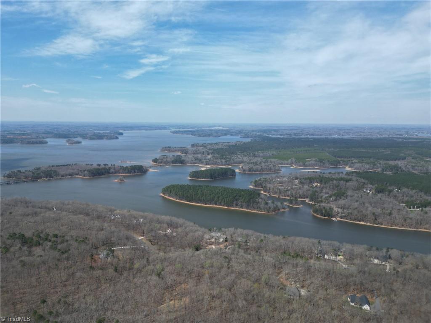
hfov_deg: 71.6
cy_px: 162
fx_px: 299
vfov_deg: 56.8
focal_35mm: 24
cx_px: 216
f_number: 1.7
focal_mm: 6.72
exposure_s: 1/2500
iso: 100
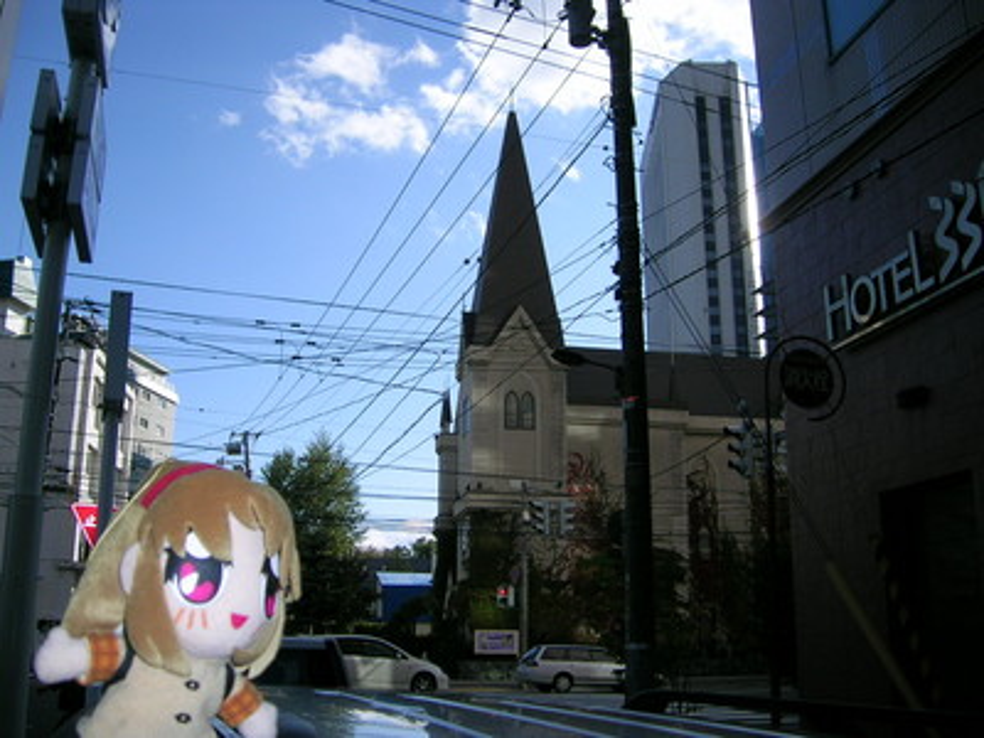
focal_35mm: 35
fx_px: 995
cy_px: 369
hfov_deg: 52.6
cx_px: 492
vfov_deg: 40.7
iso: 50
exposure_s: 1/1269
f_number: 2.8
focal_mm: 5.4
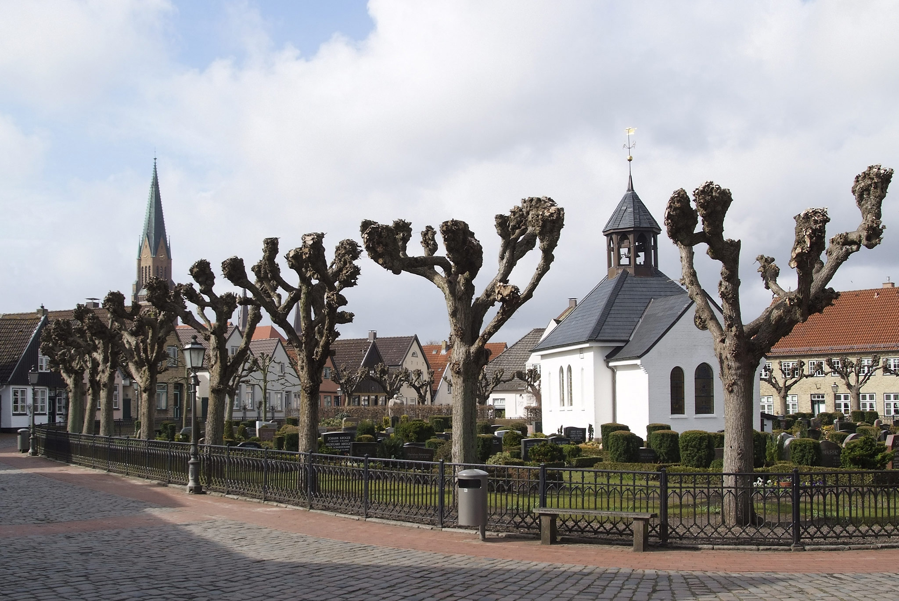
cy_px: 300
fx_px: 900
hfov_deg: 53.1
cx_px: 450
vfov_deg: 37.0
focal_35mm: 36
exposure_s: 1/350
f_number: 8
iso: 200
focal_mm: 24
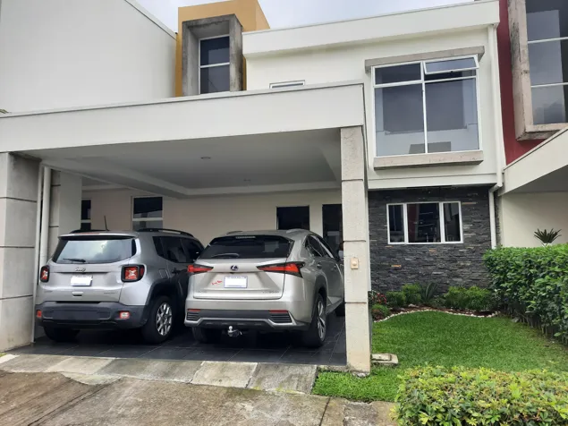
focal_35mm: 25
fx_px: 410
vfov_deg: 54.9
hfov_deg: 69.4
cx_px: 284
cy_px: 213
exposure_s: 1/287
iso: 32
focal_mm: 4.6
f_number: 2
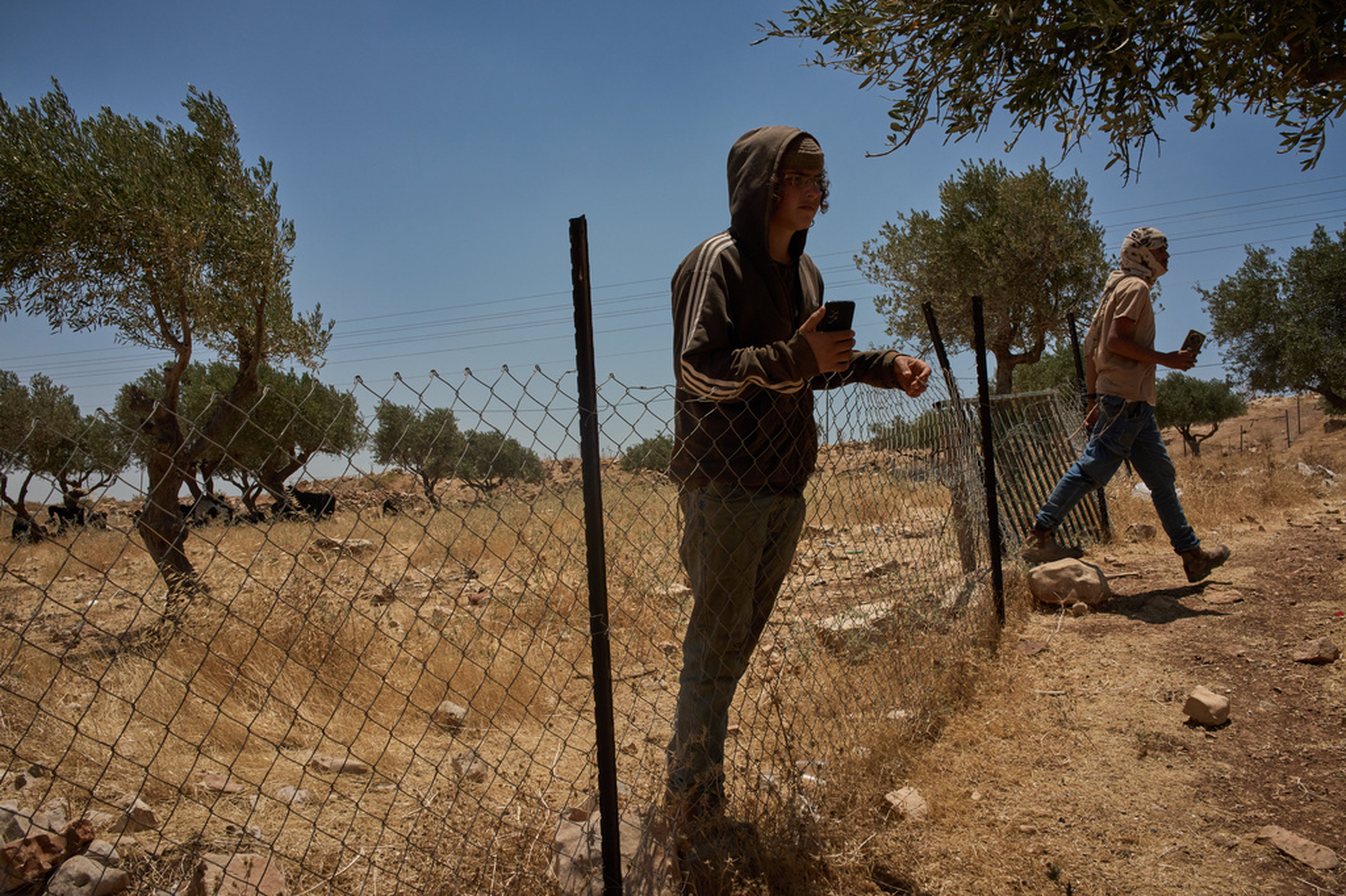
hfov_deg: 54.4
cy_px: 448
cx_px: 673
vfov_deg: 37.8
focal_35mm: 35
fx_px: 1308
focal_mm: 35
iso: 500
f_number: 13
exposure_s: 1/2000
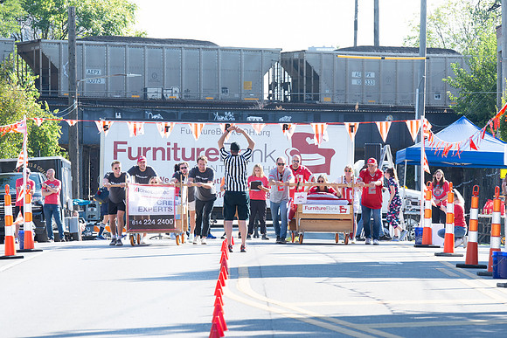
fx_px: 2795
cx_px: 261
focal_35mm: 198
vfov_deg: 6.9
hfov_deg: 10.4
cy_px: 180
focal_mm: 160
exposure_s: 1/250
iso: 200
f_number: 7.1
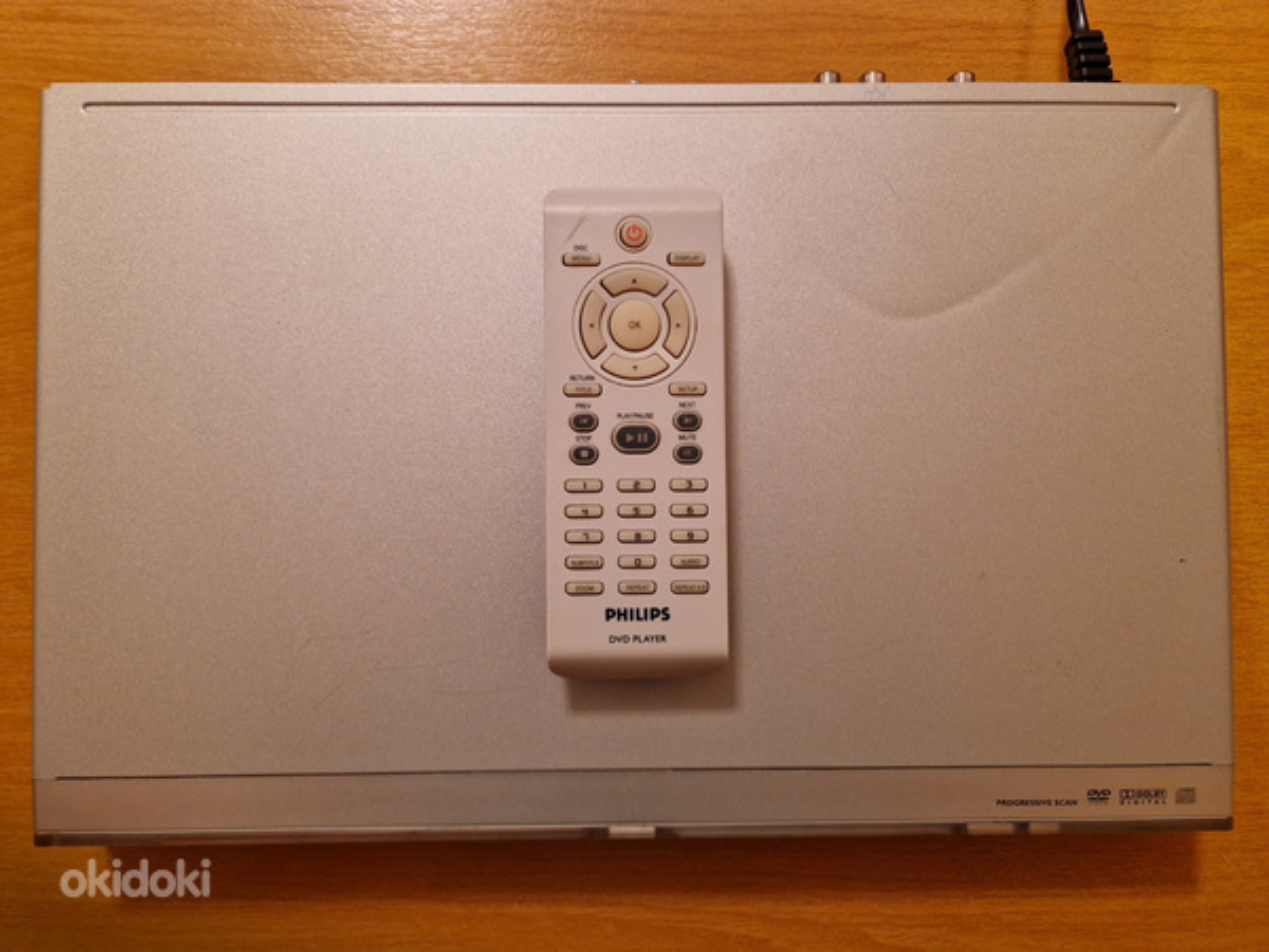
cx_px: 634
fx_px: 843
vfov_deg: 58.9
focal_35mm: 23
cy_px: 476
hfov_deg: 73.9
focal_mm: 5.4
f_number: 1.8
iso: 640
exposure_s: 1/50
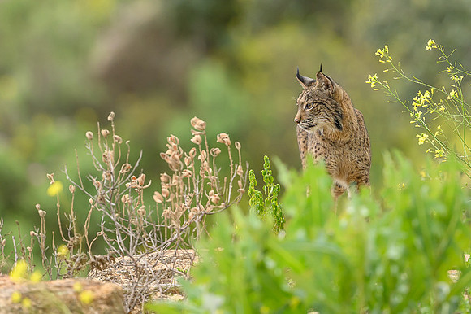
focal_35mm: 648
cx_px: 326
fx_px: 8473
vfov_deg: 2.1
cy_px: 90
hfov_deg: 3.2
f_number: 4
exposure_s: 1/2000
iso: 900
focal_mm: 400
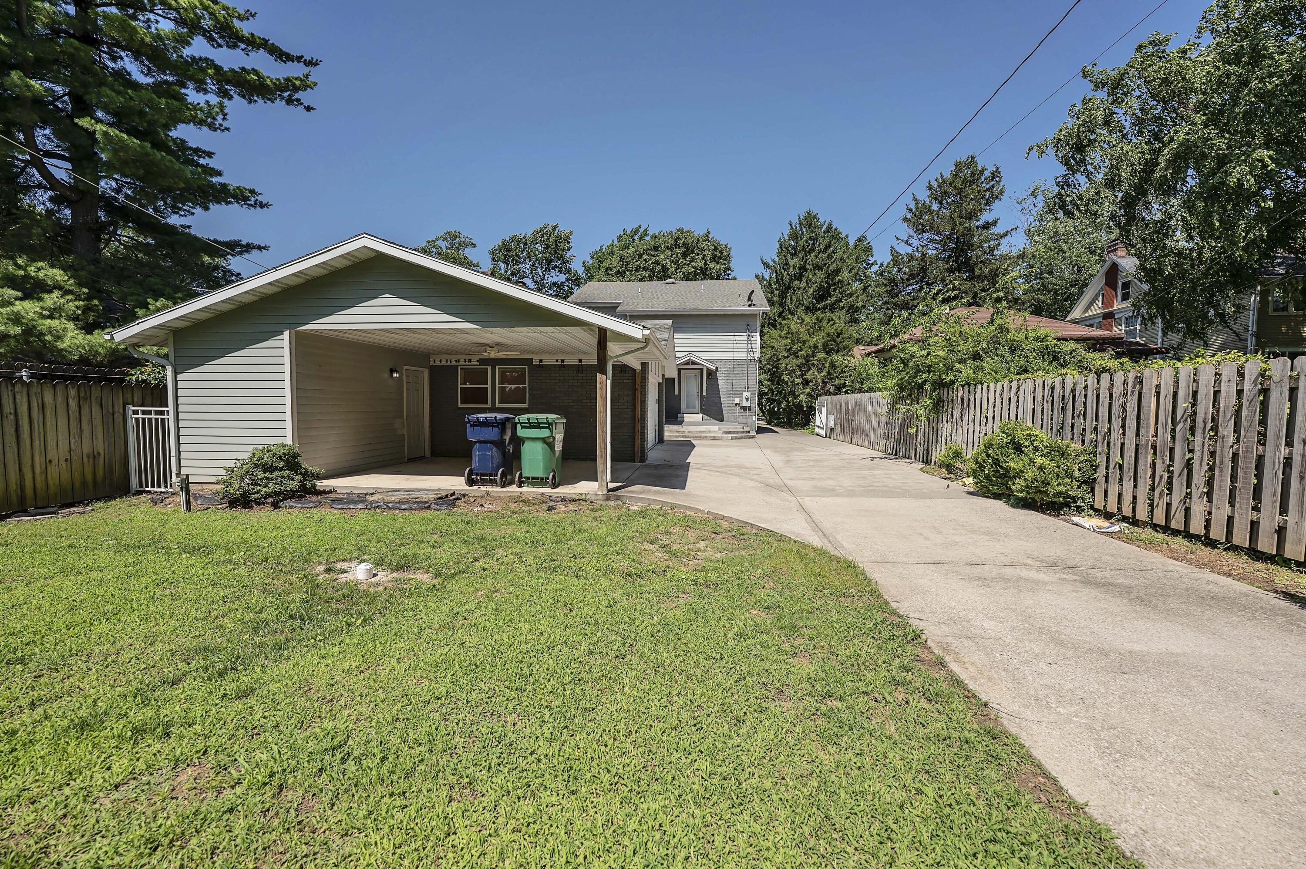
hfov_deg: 104.3
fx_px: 508
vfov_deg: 81.1
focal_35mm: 14
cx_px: 653
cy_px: 434
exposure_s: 1/1600
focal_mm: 14
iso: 200
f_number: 5
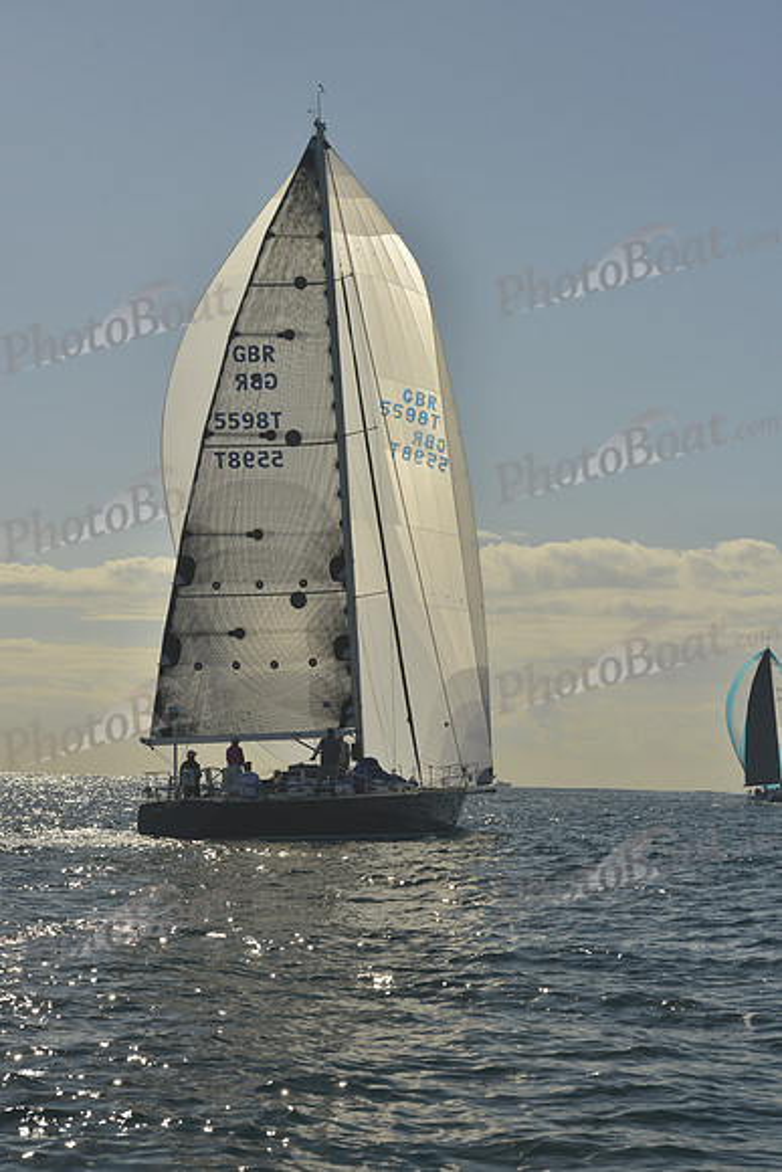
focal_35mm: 70
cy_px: 586
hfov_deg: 19.5
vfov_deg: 28.8
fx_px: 2279
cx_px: 391
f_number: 11
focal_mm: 70
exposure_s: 1/640
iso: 200
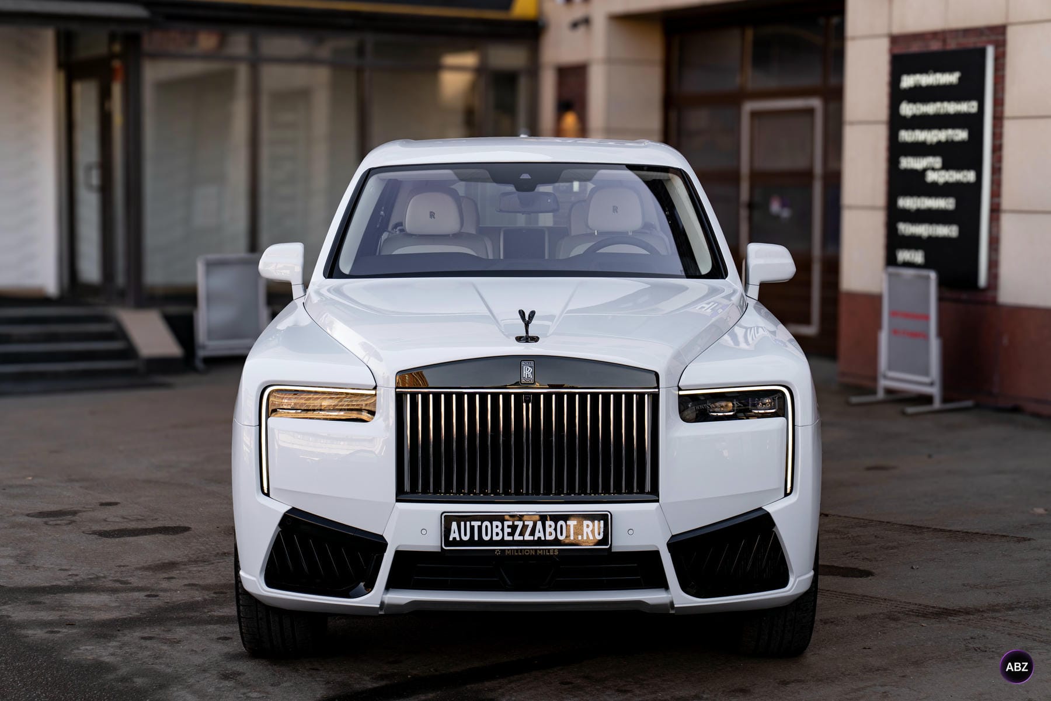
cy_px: 350
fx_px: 2014
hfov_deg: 29.2
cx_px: 526
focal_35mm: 69
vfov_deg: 19.7
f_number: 5
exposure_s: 1/200
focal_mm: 69
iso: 125
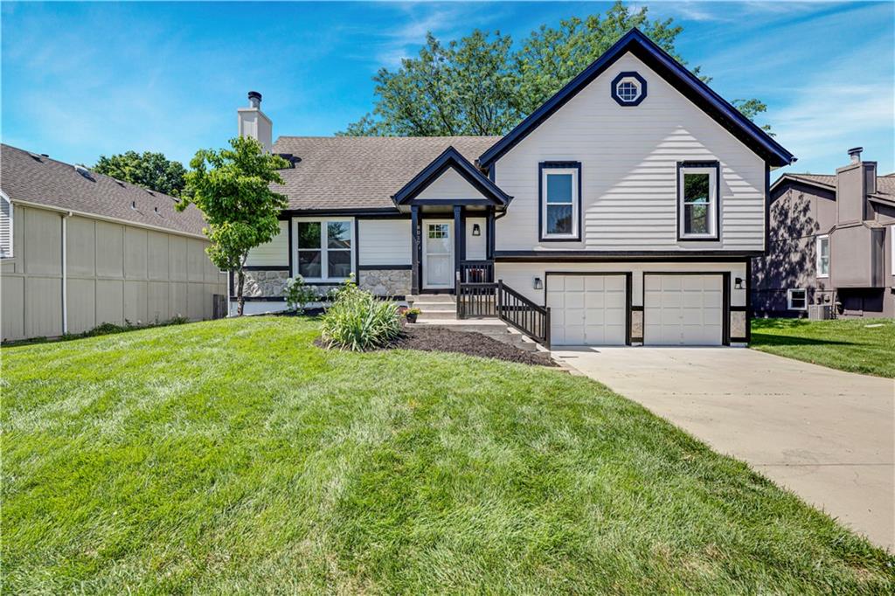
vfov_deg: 81.2
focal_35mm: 14
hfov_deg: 104.3
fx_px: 348
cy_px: 298
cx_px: 448
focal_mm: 14
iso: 100
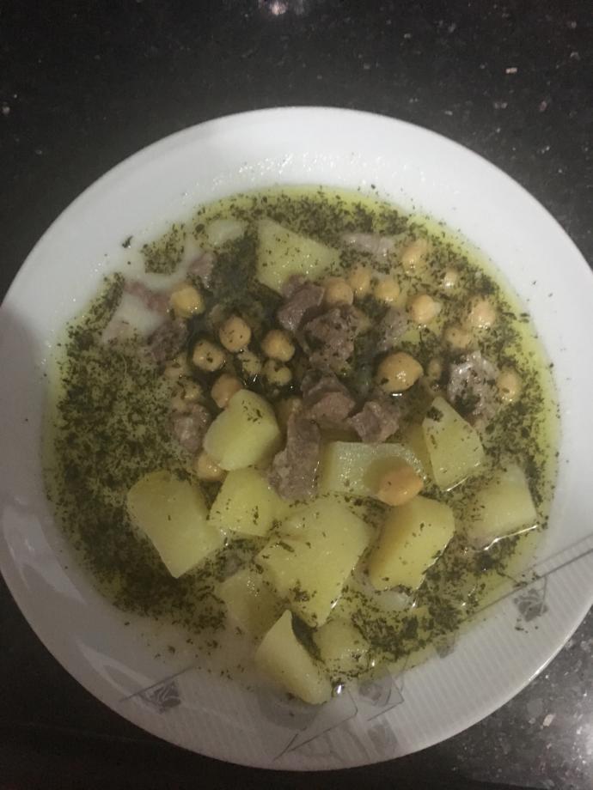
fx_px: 662
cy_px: 395
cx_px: 296
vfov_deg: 61.7
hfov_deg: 48.2
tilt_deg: -88.1
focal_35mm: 29
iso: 320
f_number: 2.2
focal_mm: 4.15
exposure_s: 1/17
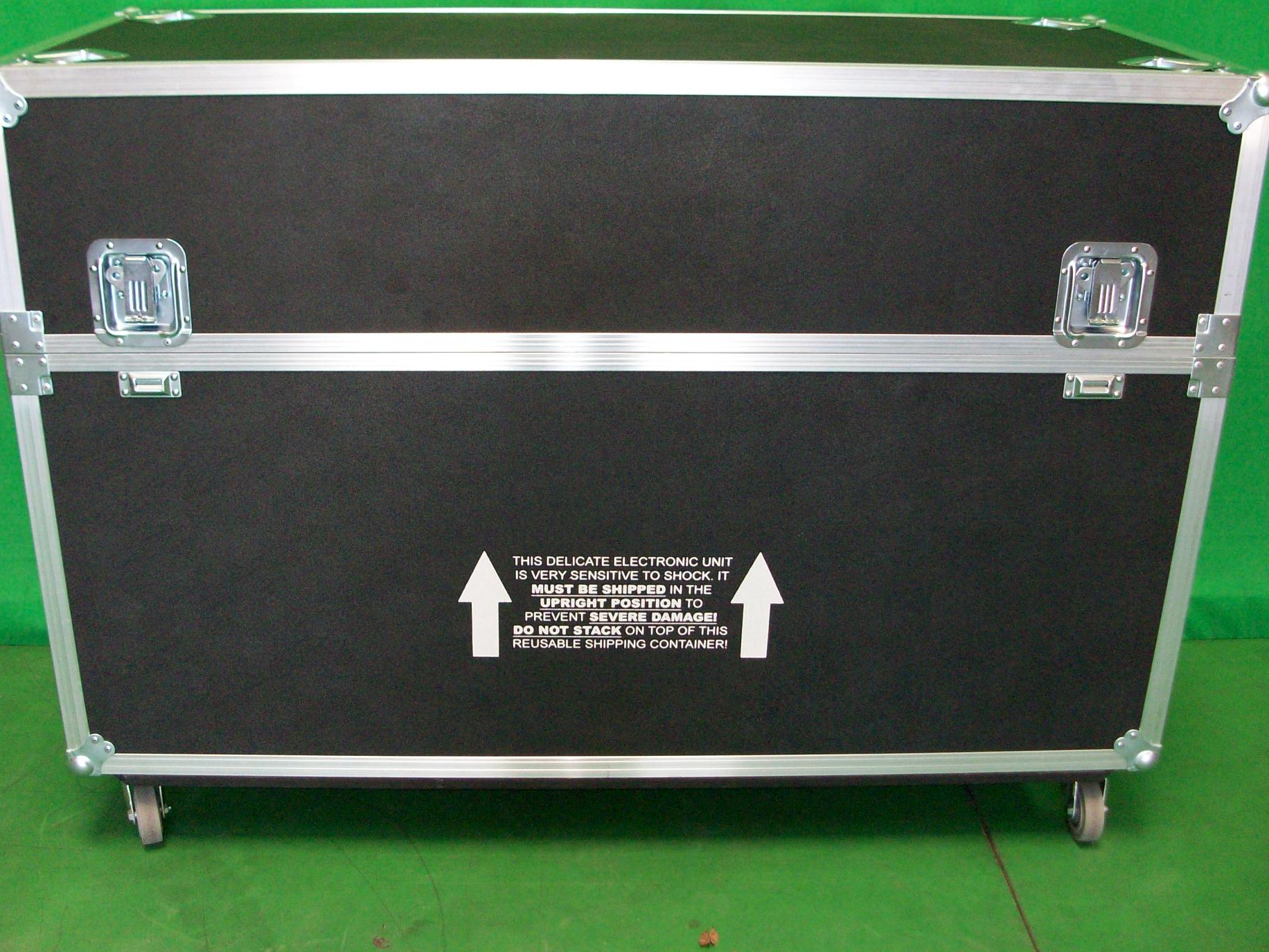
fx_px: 1393
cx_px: 646
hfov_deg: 49.0
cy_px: 421
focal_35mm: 38
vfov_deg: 37.7
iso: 160
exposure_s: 1/60
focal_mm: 5.7
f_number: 2.8
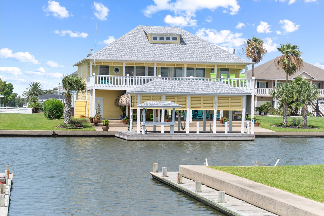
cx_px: 162
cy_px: 108
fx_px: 675
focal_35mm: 75
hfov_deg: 27.0
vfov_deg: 18.2
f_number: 5.6
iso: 100
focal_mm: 50
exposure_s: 1/500
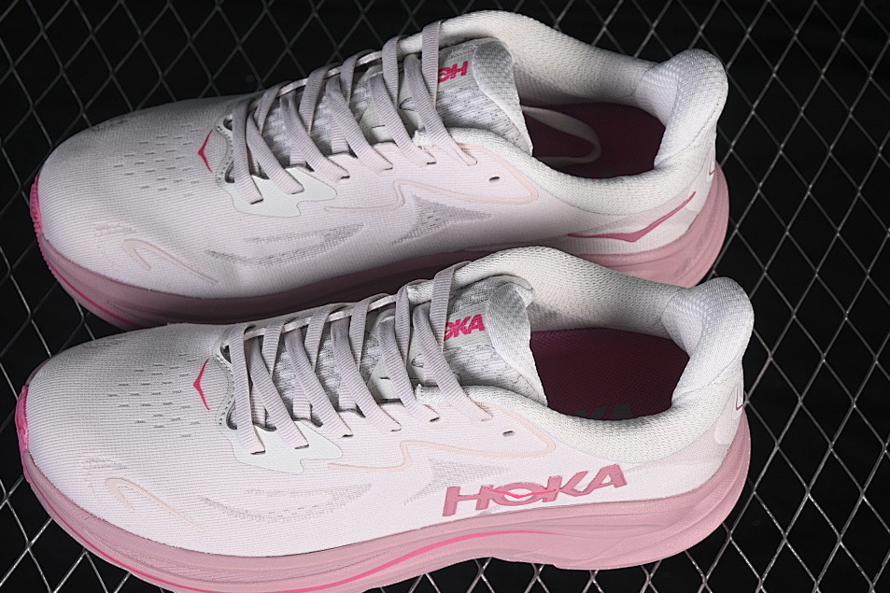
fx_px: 2101
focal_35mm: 85
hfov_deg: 23.9
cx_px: 392
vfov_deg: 16.1
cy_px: 306
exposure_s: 1/80
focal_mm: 50
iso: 160
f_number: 7.1
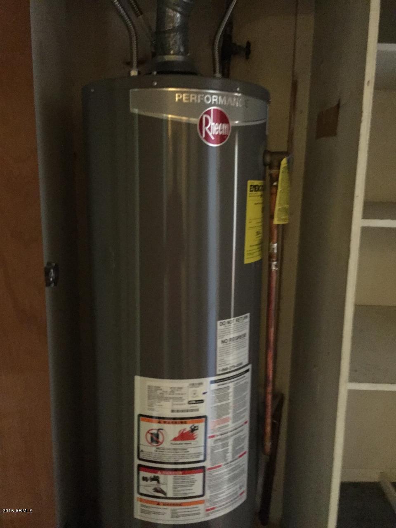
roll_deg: -0.2
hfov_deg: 48.2
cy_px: 264
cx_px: 198
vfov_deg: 61.7
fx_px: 442
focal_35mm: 29
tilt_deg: -11.3
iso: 1000
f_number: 2.2
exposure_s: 1/15
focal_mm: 4.15
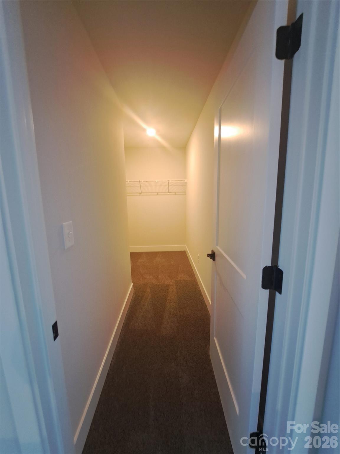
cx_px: 170
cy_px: 227
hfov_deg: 89.9
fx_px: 170
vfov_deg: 106.2
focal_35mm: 13
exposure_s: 1/24
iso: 200
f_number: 2.2
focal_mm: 1.74
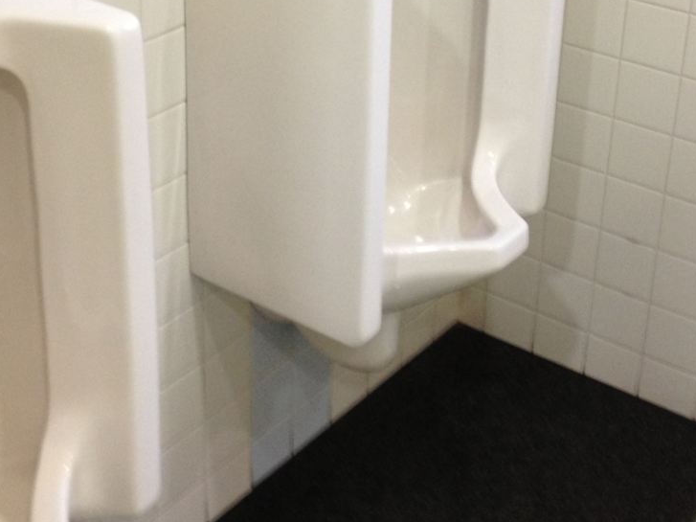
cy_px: 117
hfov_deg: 25.3
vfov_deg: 19.0
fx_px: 1548
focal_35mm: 77
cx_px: 364
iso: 125
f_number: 2.4
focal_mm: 4.28
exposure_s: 1/20
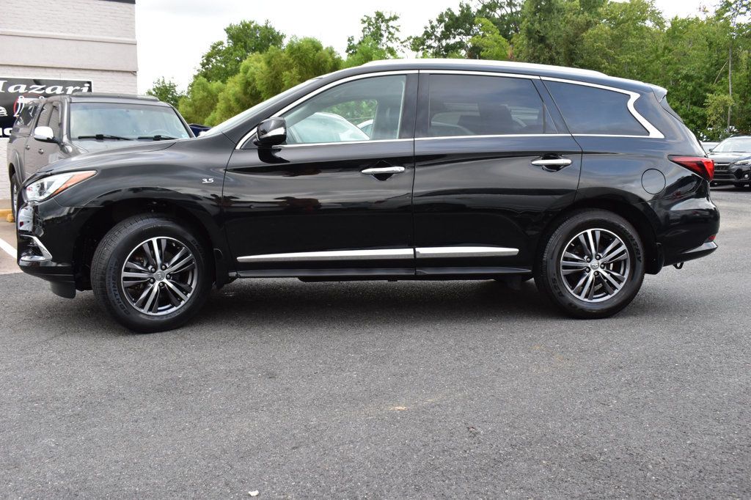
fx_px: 688
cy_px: 250
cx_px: 376
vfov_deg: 39.9
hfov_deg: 57.2
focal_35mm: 33
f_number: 9
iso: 400
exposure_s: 1/80
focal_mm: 22
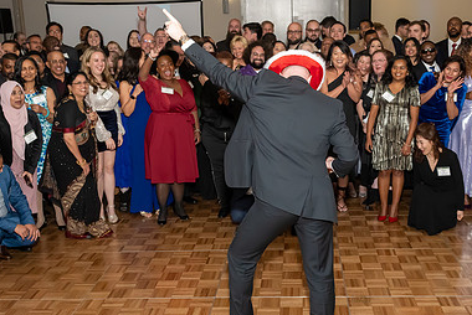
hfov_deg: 40.9
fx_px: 630
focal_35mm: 48
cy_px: 157
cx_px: 286
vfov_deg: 28.1
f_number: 9
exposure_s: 1/250
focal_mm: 20
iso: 2500
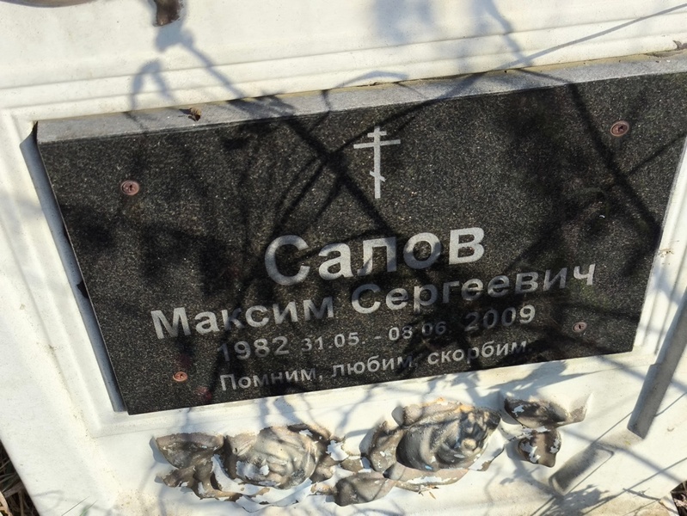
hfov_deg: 38.2
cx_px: 344
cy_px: 258
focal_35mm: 50
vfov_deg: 29.1
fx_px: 993
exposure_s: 1/649
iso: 50
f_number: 1.7
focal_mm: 4.71
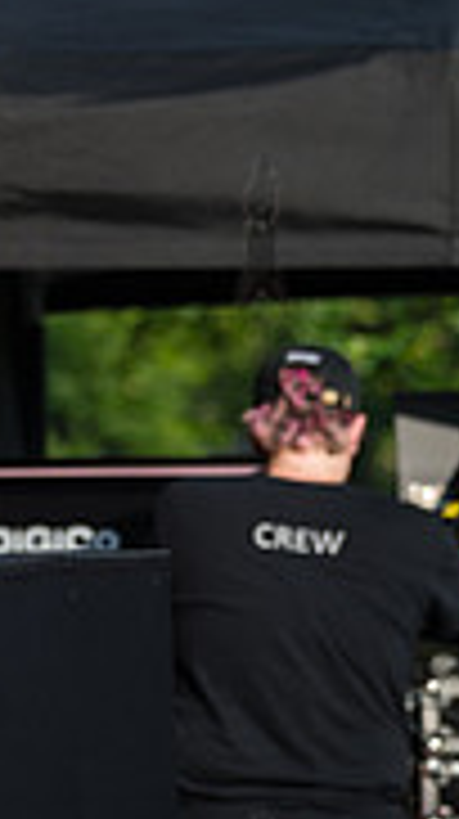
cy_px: 230
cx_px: -612
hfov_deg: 4.2
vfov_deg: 7.6
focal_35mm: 284
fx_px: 6162
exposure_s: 1/640
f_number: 3.5
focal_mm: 85
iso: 100
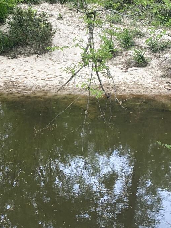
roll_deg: -2.4
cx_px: 41
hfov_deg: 19.2
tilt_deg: -17.2
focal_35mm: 76
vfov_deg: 25.7
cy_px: 109
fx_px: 501
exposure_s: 1/136
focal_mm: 4.25
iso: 32
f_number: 1.8
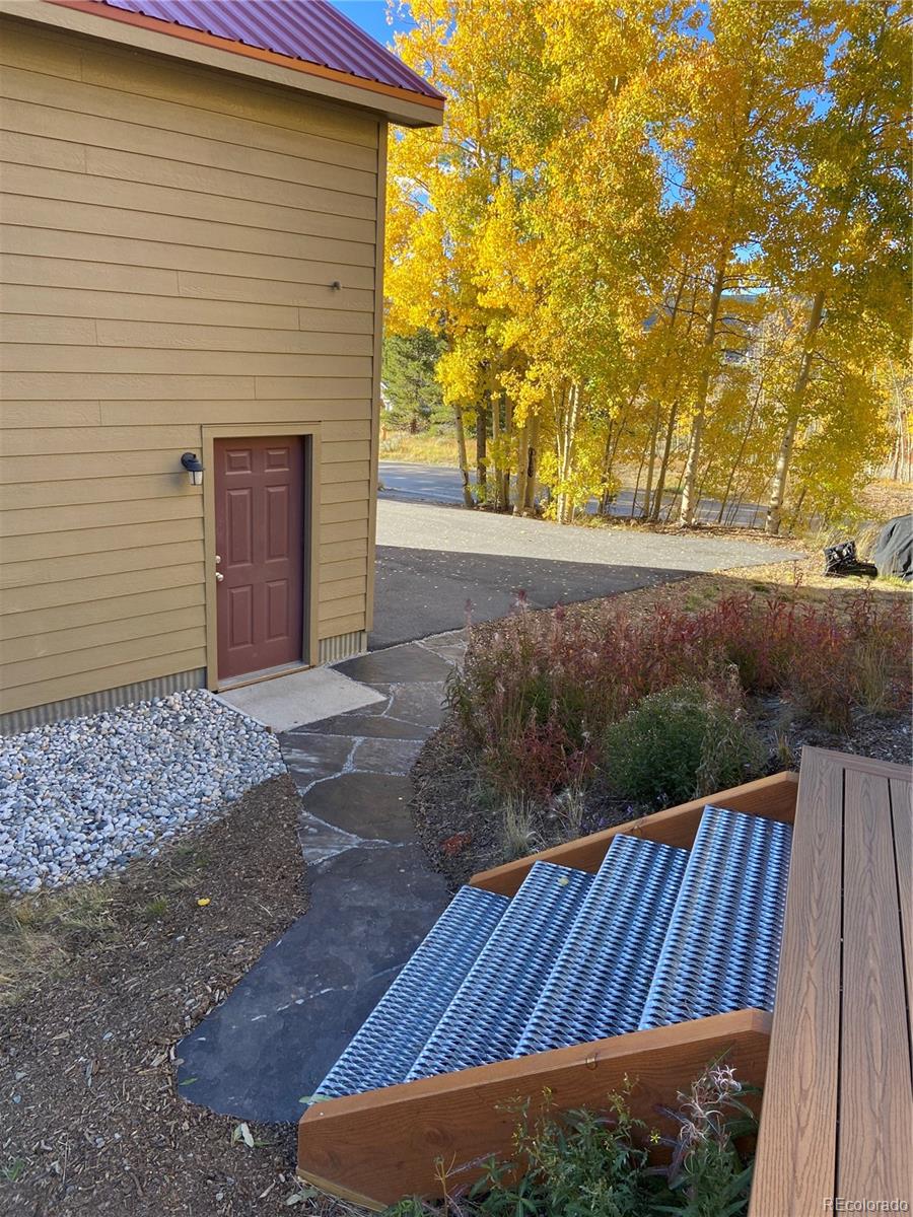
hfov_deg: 53.1
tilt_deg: -17.9
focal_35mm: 26
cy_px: 608
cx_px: 456
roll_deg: -3.4
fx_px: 914
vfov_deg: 67.3
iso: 32
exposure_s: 1/359
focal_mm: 4.25
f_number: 1.8
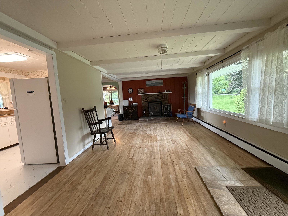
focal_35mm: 14
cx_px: 144
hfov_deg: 102.1
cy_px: 108
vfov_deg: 85.7
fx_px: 116
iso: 500
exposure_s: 1/60
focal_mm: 2.22
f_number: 2.2
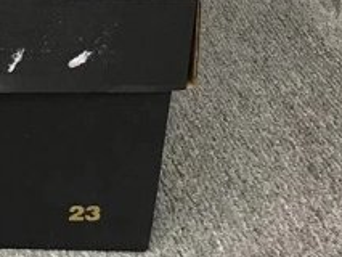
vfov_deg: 15.1
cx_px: -132
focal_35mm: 93
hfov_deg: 19.1
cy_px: -93
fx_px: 919
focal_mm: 3.3
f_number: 2.4
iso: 32
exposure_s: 1/33
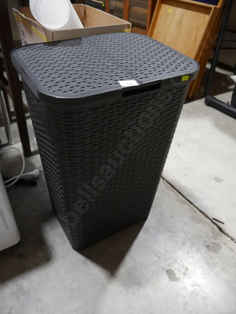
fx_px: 254
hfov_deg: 49.8
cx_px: 118
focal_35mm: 28
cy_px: 157
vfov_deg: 63.4
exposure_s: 1/60
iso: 320
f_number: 3.5
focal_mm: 14
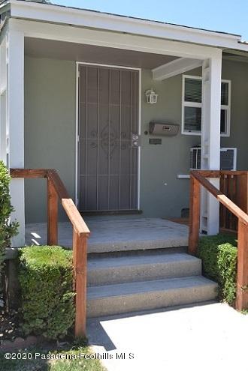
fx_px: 403
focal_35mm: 39
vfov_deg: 49.6
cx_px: 124
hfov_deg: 34.2
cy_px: 186
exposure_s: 1/125
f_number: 6.3
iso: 100
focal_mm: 26
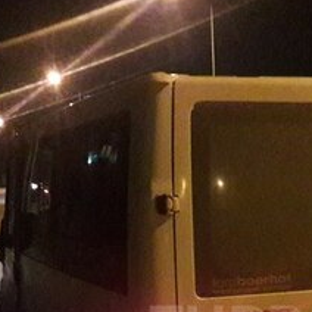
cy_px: 327
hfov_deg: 21.8
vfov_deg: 21.5
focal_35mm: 77
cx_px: 300
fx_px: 785
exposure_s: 1/17
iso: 800
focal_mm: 3.7
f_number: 1.9
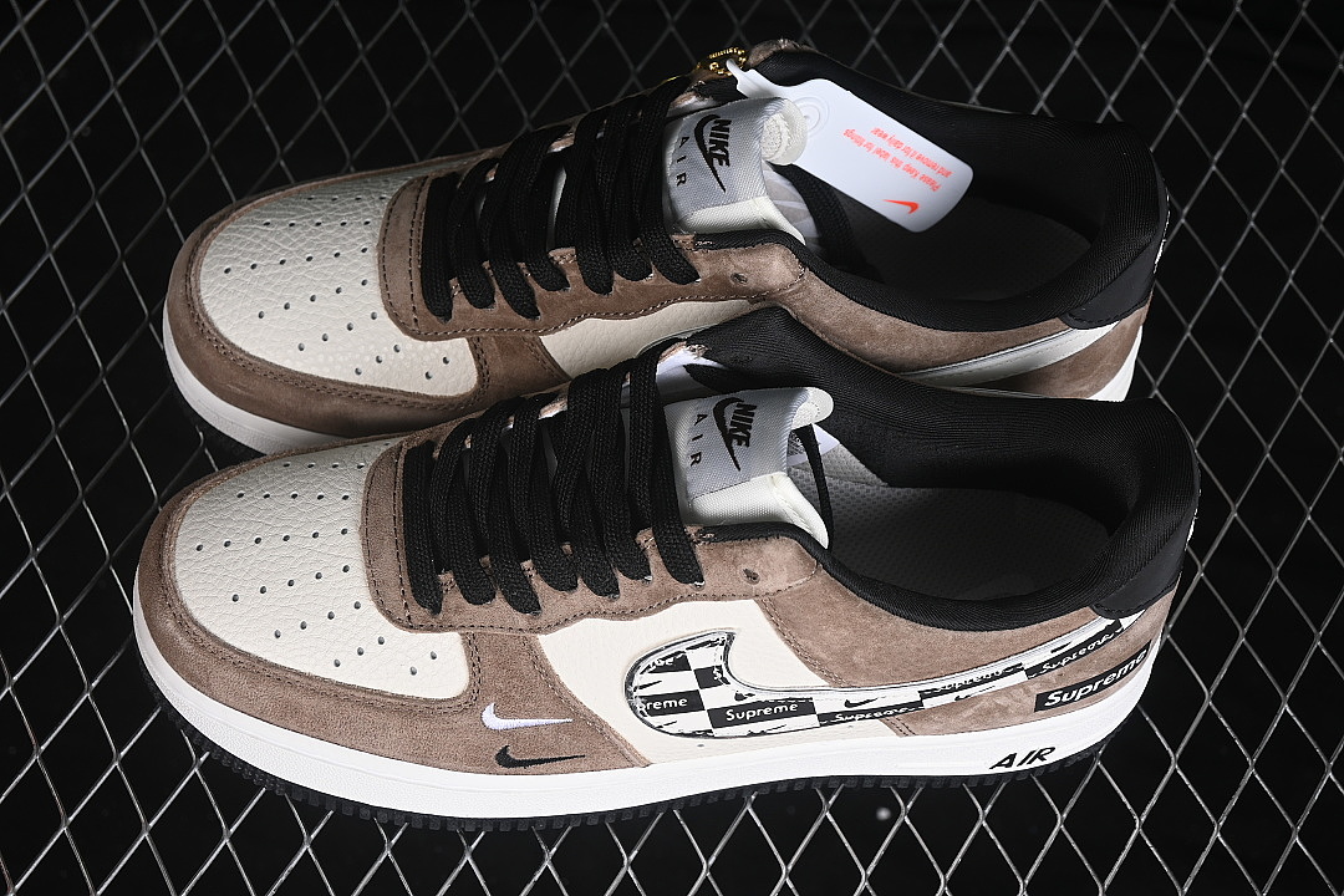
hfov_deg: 27.0
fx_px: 2800
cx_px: 672
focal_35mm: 75
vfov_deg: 18.2
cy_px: 448
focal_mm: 50
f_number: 7.1
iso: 160
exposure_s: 1/80
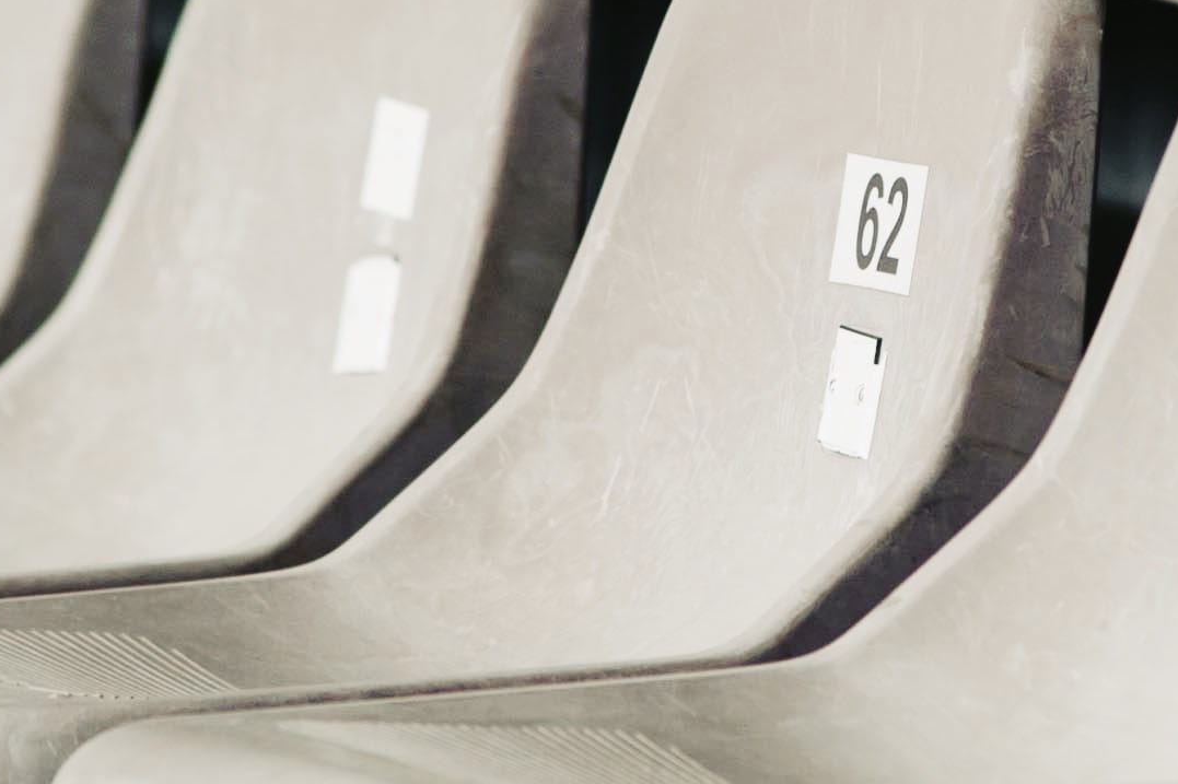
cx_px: 954
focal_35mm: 790
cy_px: -30
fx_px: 25837
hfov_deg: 2.6
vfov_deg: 1.7
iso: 400
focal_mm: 200
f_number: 4
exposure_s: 1/1000
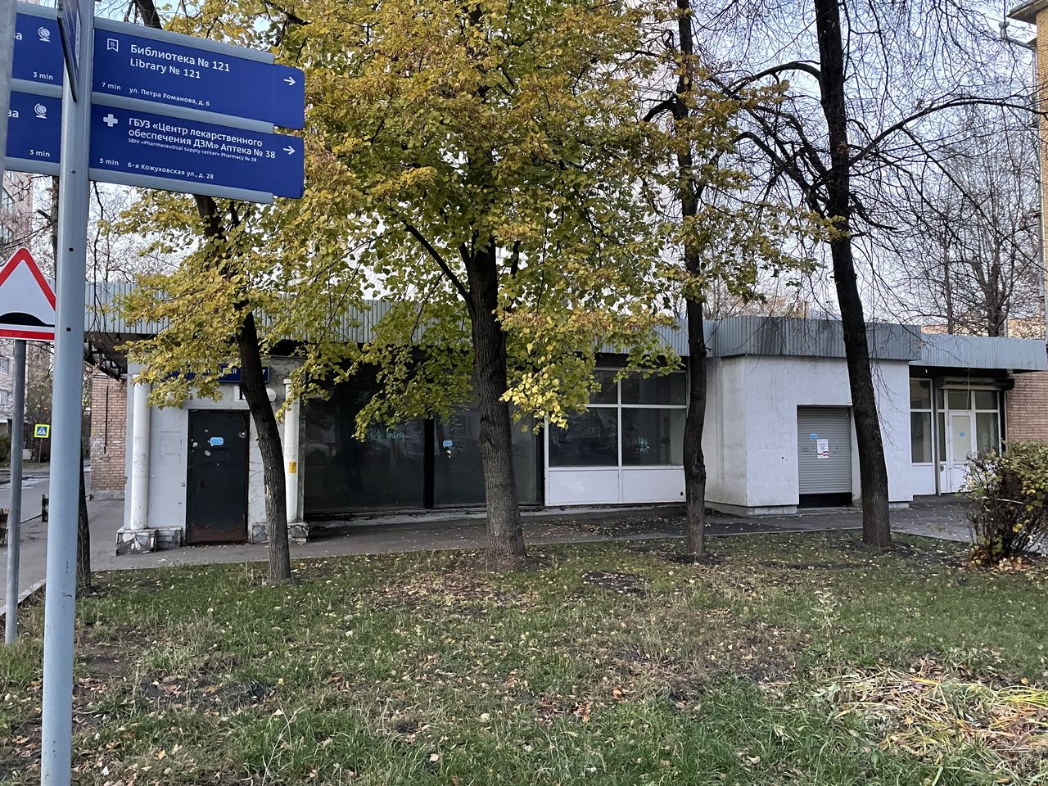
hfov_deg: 67.3
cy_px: 393
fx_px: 787
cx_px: 524
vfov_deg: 53.1
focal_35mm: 26
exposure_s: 1/40
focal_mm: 4.2
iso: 500
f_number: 1.6
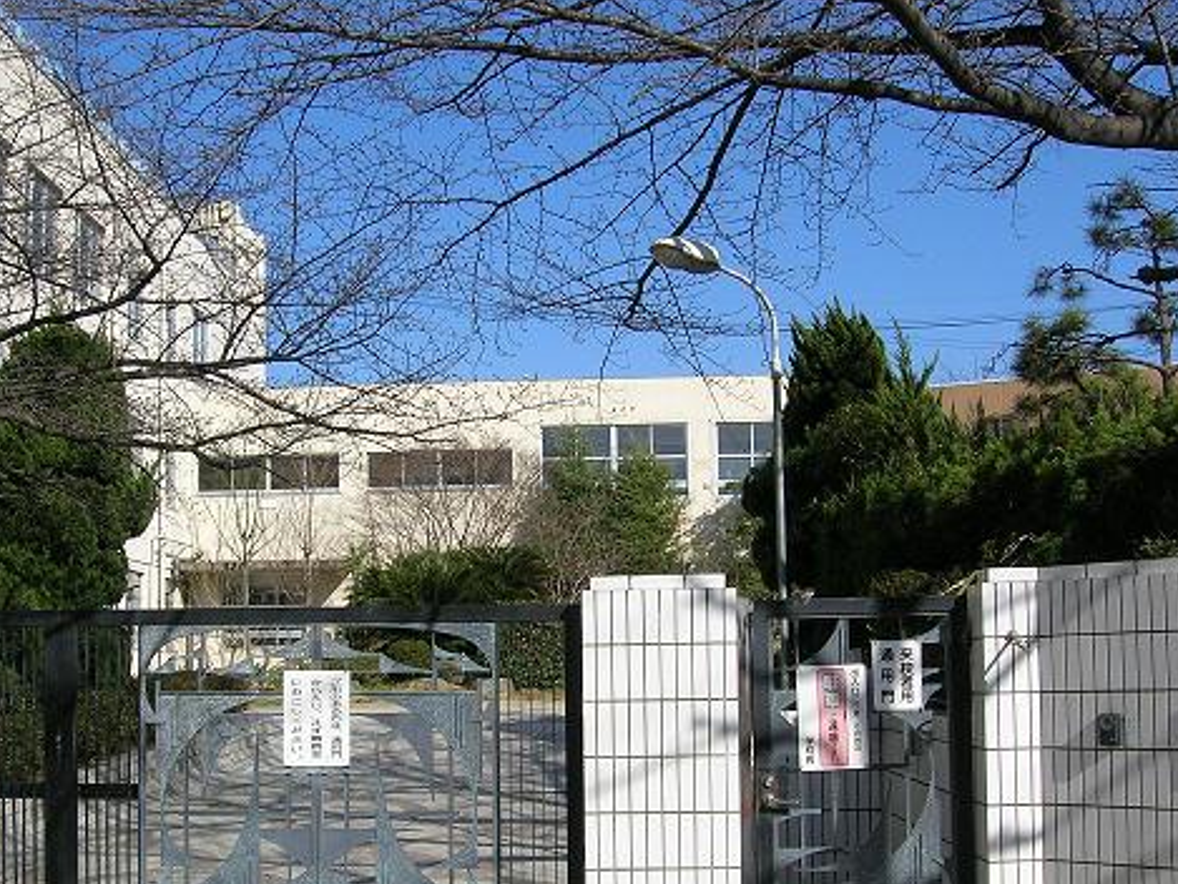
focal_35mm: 47
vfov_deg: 30.8
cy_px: 537
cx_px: 550
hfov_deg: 40.4
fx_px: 1600
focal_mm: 5.7
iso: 50
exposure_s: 1/530
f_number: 4.9
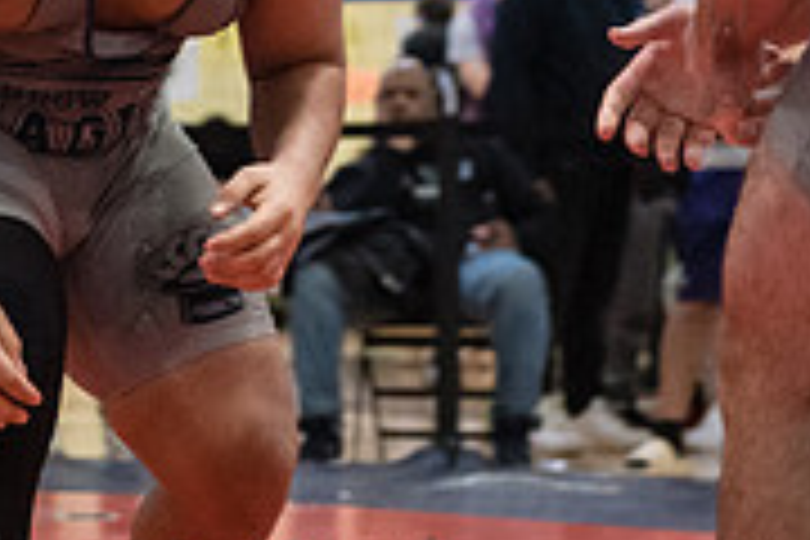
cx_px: 144
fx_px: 4500
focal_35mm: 200
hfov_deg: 10.3
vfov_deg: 6.8
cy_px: -182
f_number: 3.2
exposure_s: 1/500
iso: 8000
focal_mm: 62
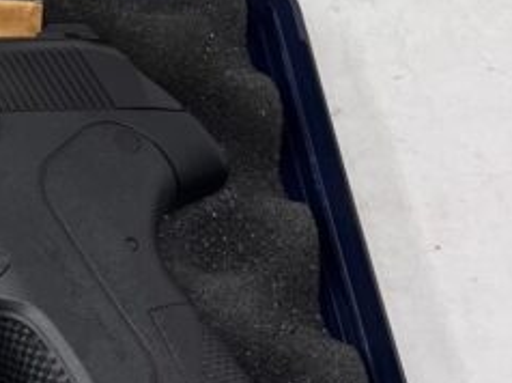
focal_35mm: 112
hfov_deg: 15.4
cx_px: -383
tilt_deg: -58.8
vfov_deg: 12.7
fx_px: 1655
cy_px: -125
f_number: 1.6
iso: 40
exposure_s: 1/158
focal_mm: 5.1
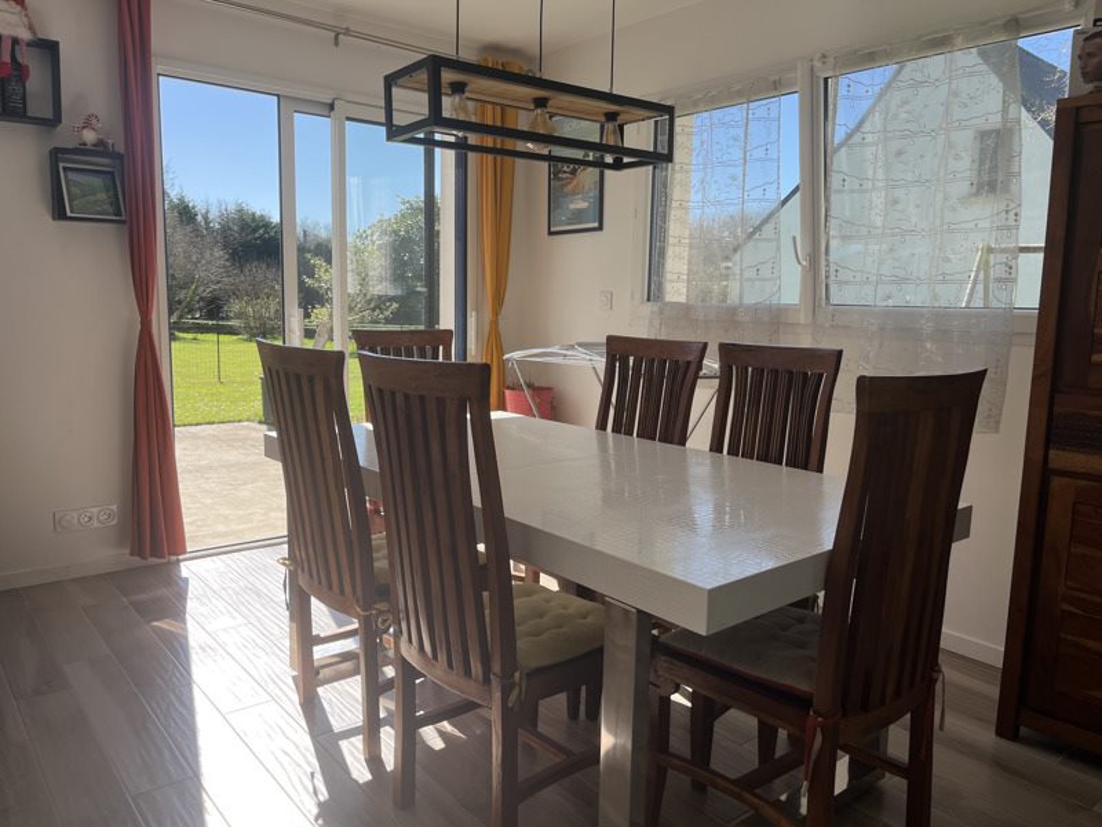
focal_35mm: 26
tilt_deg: -7.9
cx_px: 551
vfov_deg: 53.1
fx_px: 828
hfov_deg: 67.3
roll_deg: -1.8
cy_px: 414
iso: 50
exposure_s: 1/943
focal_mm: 5.1
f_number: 1.6
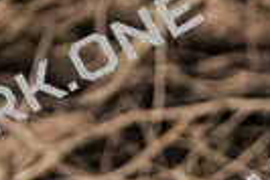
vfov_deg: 0.8
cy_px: 256
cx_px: 416
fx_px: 13072
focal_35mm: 1741
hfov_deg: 1.2
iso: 4000
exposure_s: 1/2000
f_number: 6.3
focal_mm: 400
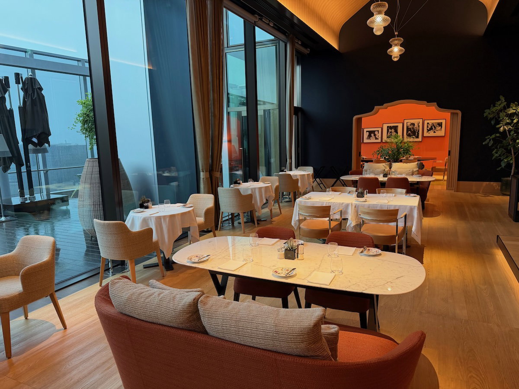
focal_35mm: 24
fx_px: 360
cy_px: 194
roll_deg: +2.9
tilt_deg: -9.4
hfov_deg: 71.6
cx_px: 260
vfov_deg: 56.8
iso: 200
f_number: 1.78
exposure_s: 1/100
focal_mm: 6.76
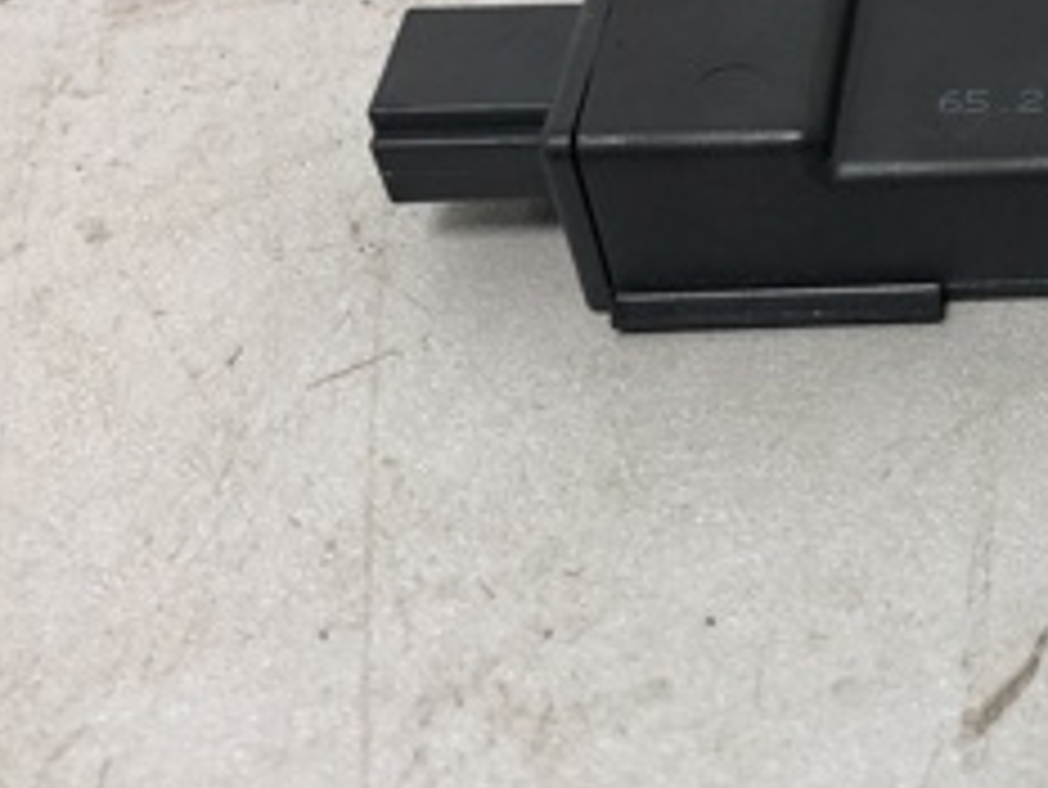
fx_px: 2332
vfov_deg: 19.0
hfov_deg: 23.4
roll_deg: +5.2
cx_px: 1228
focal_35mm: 77
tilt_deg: -43.1
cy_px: 162
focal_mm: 4
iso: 40
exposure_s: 1/33
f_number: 1.8
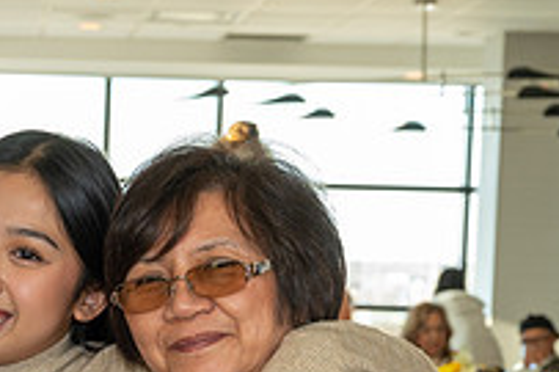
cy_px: 455
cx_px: -107
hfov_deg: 14.5
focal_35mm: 137
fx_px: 2126
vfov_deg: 9.8
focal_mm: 48
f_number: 5.6
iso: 1000
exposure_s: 1/125
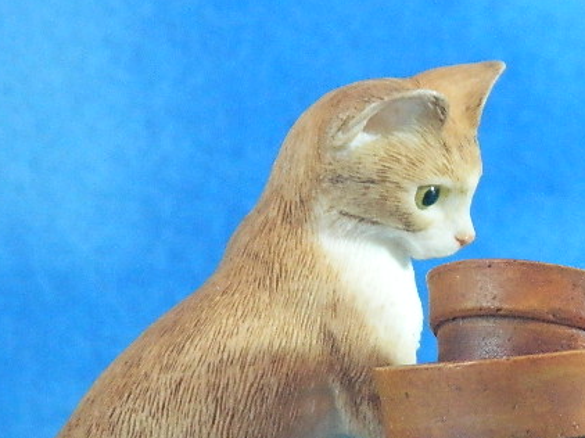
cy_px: 448
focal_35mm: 204
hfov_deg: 9.7
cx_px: 403
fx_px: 3446
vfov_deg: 7.2
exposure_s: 1/20
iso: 400
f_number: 4.2
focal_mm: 15.1
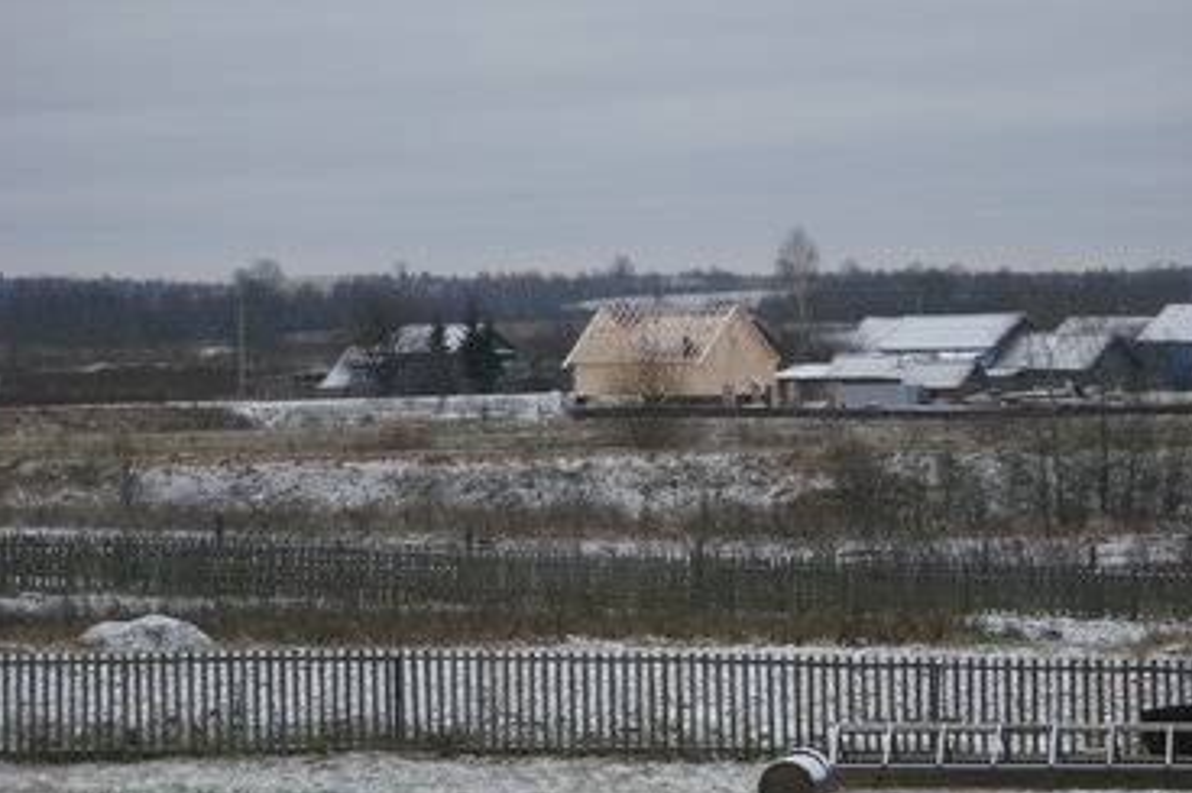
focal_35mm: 215
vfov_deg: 6.4
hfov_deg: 9.6
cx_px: 612
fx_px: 7115
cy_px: 317
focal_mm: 31.5
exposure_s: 1/80
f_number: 4.6
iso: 50
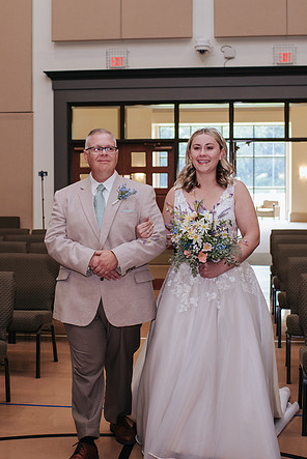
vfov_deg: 33.9
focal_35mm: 59
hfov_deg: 23.0
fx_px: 753
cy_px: 207
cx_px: 142
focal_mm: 35
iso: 640
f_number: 3.2
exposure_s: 1/200
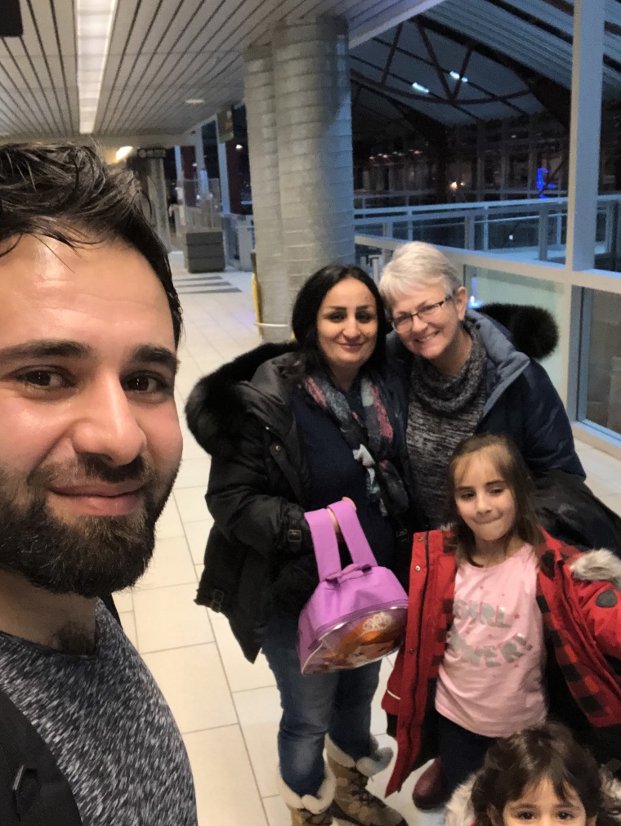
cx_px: 322
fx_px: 908
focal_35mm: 38
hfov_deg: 37.8
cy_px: 465
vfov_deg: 48.8
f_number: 2.2
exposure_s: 1/60
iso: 200
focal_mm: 2.87
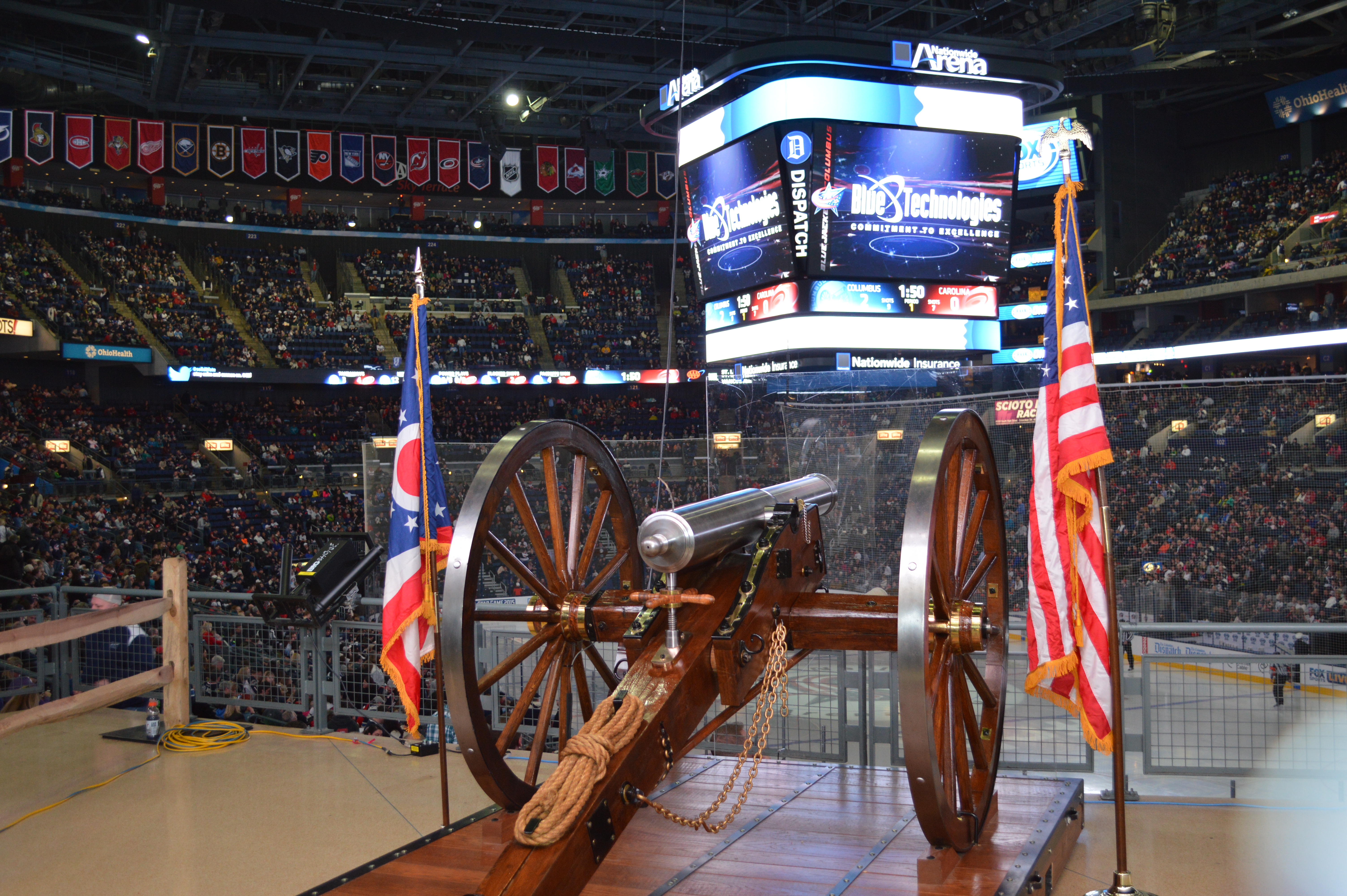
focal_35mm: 39
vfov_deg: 34.1
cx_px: 674
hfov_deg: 49.6
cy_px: 448
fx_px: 1458
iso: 500
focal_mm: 26
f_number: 4.2
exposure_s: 1/60
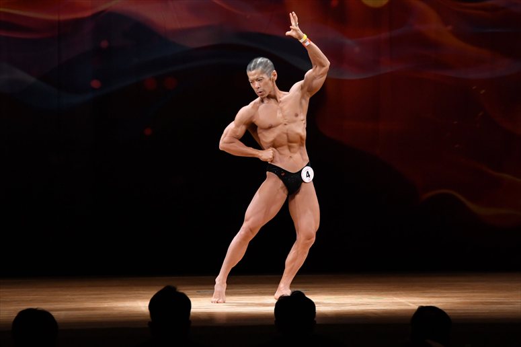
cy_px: 174
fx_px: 3139
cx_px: 260
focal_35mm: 217
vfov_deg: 6.3
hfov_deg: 9.5
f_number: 5.6
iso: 3200
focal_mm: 145
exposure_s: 1/400
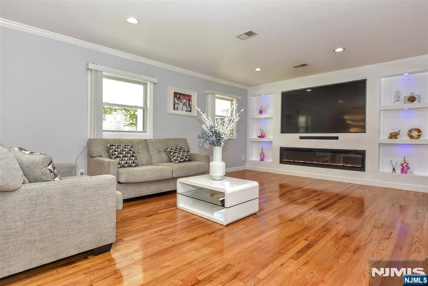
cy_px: 143
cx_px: 214
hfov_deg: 86.9
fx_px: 226
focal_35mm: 19
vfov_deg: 64.6
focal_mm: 19
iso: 800
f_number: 5
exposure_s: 1/100
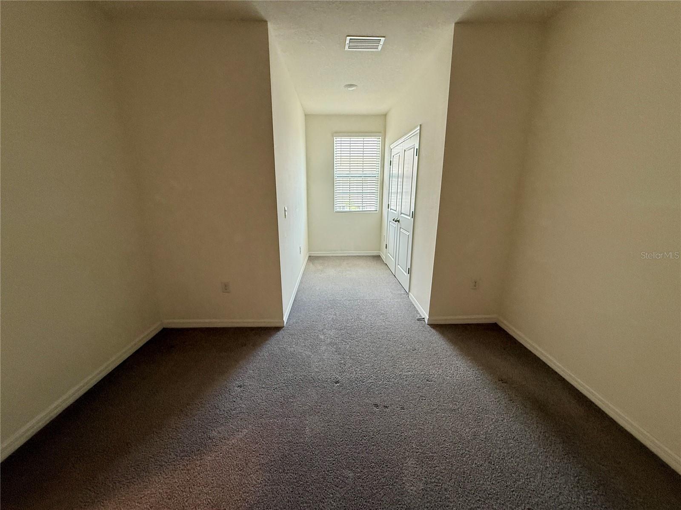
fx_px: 275
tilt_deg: -13.5
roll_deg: -0.4
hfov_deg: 102.1
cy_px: 255
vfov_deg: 85.7
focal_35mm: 14
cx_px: 340
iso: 250
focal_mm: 2.22
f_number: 2.2
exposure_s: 1/120
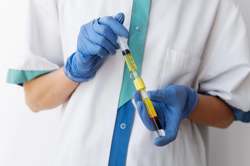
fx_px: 347
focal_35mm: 50
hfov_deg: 39.6
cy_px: 83
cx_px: 125
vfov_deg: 27.0
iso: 640
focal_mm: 50
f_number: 5
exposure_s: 1/250
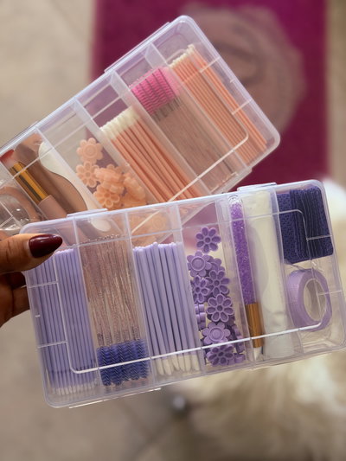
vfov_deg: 39.6
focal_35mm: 48
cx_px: 173
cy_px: 230
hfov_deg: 30.3
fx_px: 639
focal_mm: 6.76
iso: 80
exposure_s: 1/121
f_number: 1.78
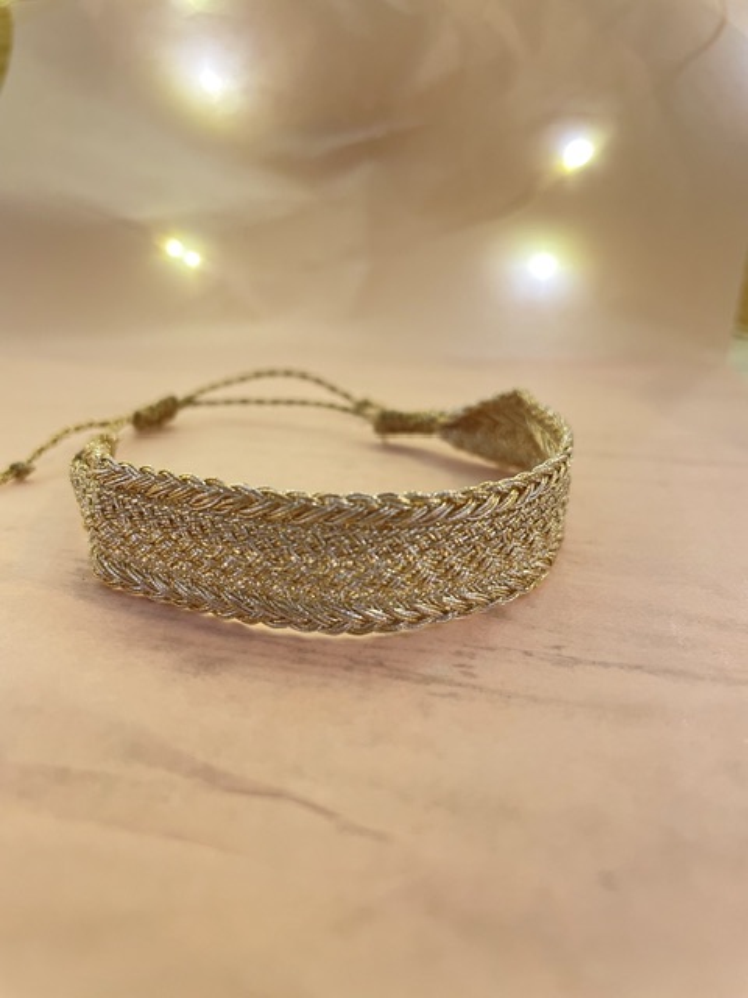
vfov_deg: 67.3
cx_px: 374
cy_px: 499
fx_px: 749
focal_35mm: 26
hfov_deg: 53.1
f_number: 1.6
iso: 200
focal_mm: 4.2
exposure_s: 1/50
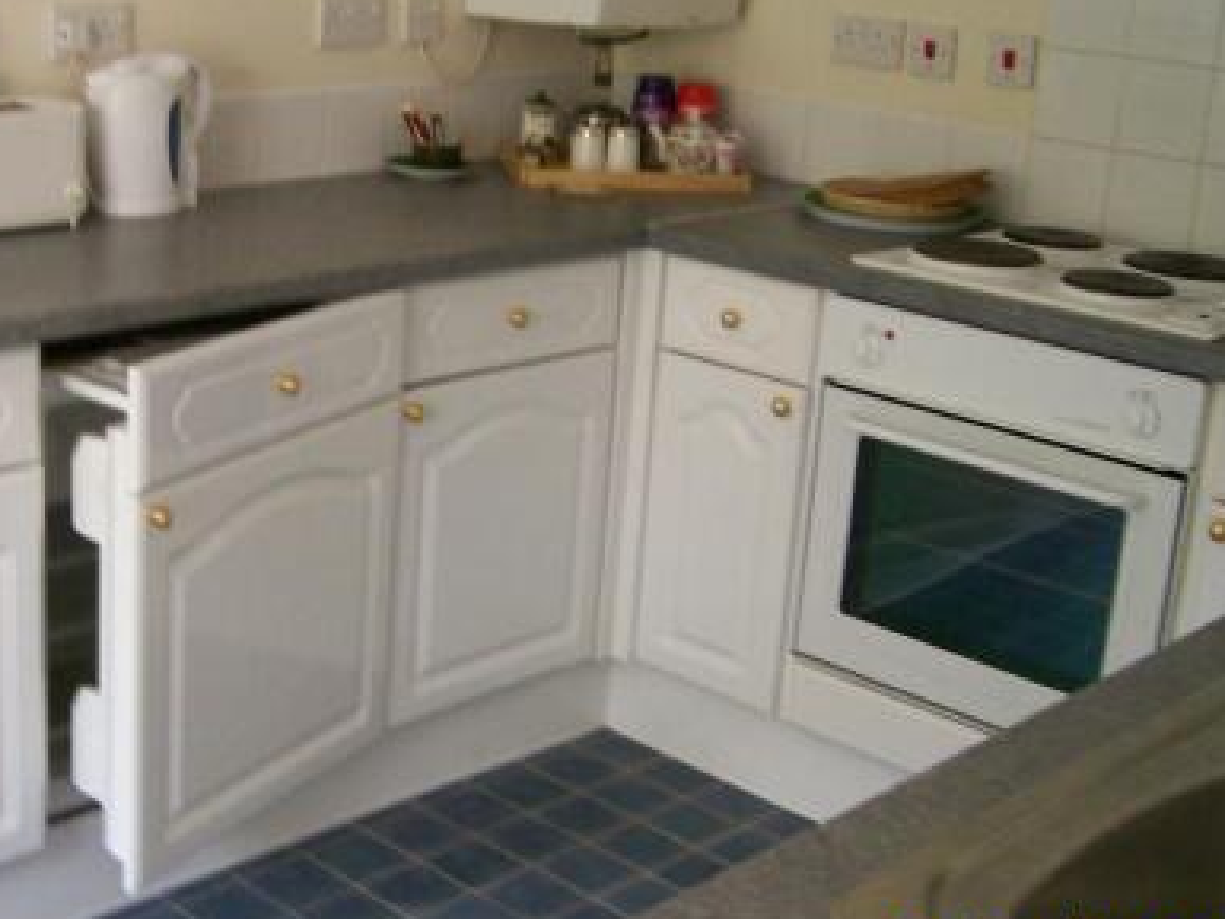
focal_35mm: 53
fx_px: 1876
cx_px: 383
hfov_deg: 35.7
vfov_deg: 27.5
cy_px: 425
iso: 200
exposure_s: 1/26
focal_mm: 5.8
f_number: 2.8
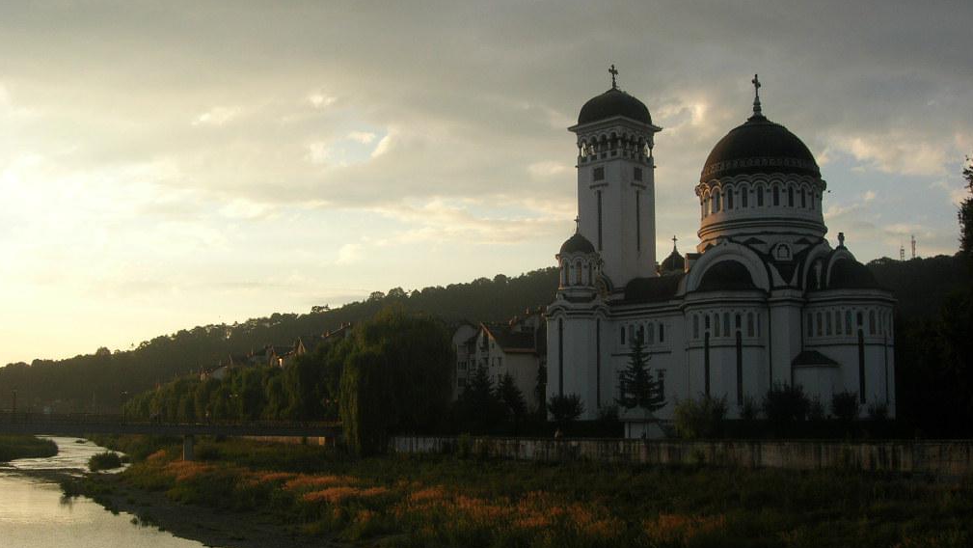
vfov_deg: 28.3
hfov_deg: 48.3
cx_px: 489
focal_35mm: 42
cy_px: 306
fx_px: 1084
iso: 64
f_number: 4.8
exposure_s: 1/273
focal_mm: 7.8
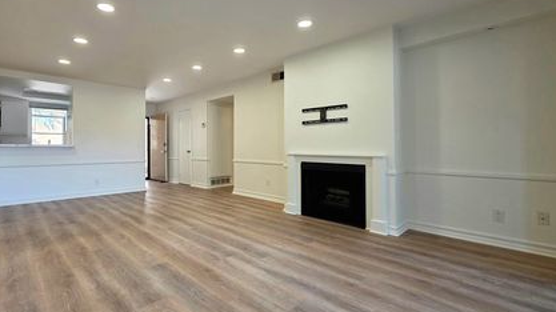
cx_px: 235
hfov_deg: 95.2
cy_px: 145
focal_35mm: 17
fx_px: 250
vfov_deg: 63.8
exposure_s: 1/101
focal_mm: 2.2
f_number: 1.9
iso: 160
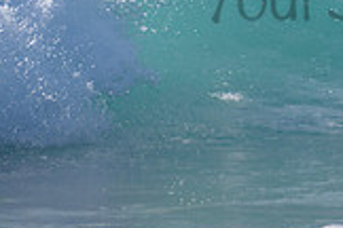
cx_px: 560
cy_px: -121
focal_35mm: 2202
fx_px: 20979
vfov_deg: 0.6
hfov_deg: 0.9
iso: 110
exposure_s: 1/2000
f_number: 5.6
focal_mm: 500
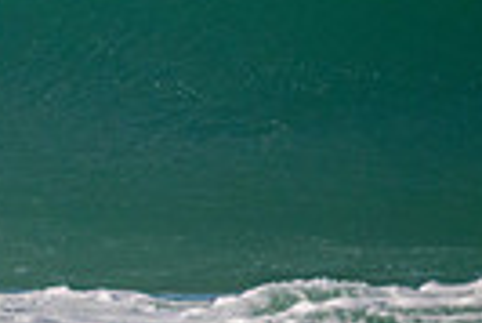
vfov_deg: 0.4
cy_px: -107
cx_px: -453
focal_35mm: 3477
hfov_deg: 0.6
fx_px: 46603
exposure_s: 1/2000
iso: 1600
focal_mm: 800
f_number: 11
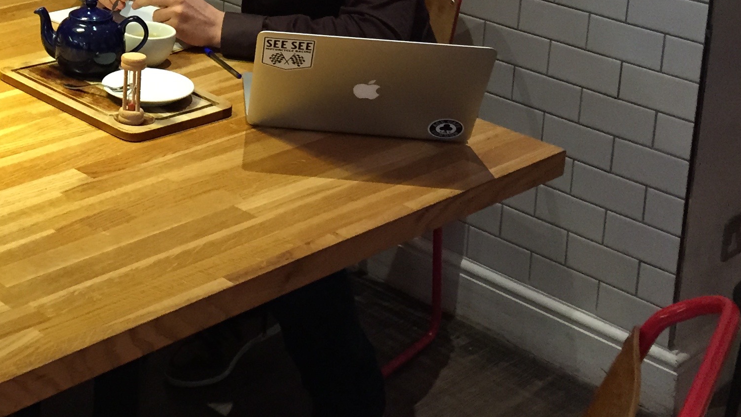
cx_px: 54
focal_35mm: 69
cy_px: -120
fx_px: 1356
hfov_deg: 29.2
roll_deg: -1.6
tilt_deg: -11.9
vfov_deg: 16.5
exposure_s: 1/30
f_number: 2.2
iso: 160
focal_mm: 4.15
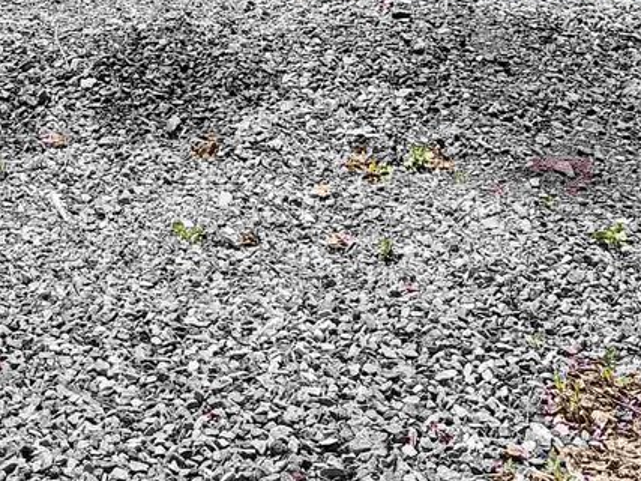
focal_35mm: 90
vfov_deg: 14.3
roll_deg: -0.6
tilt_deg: -11.3
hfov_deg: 21.6
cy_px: -418
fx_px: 1666
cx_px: 167
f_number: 1.78
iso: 80
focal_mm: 6.76
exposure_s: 1/3953
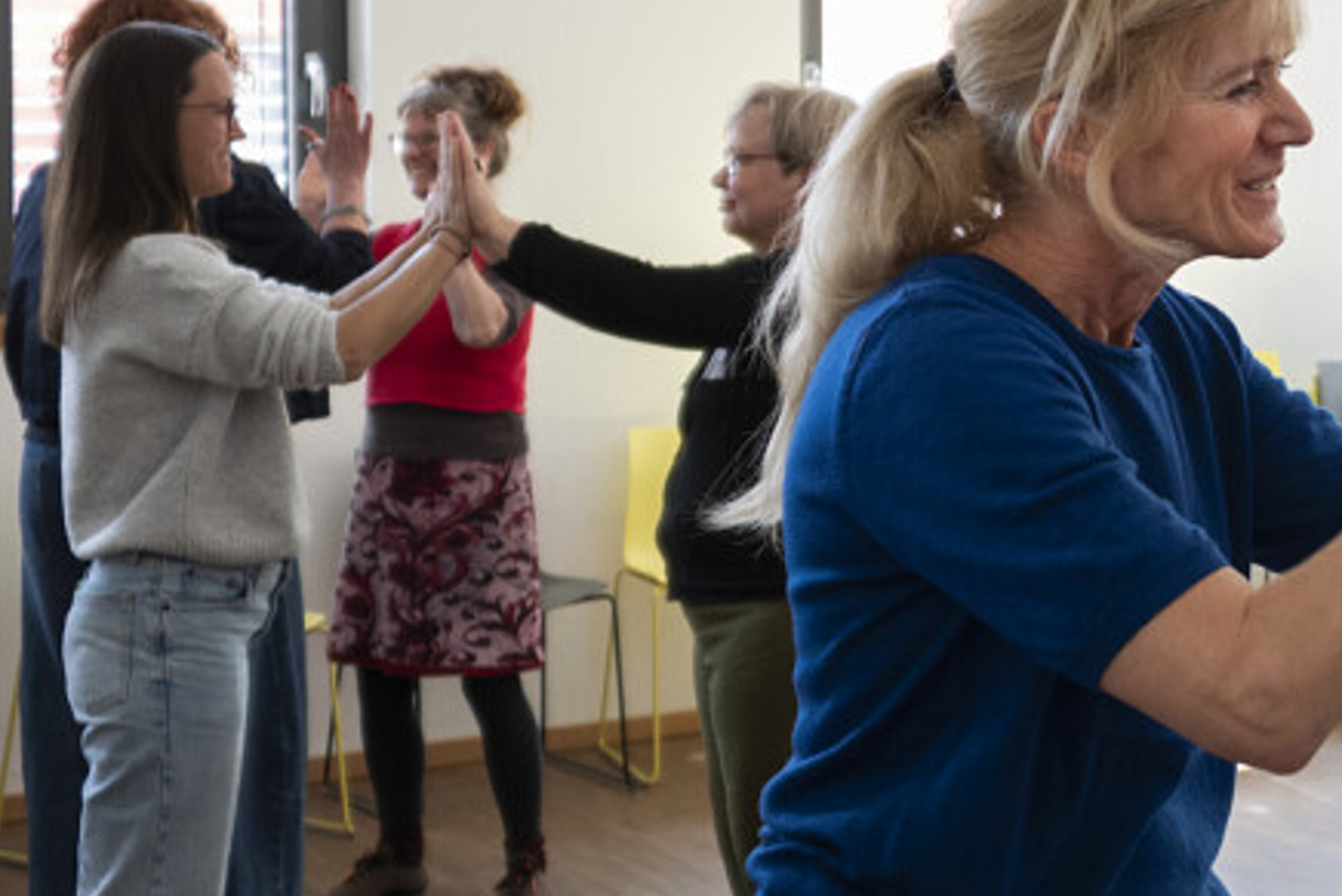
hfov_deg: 24.8
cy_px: 268
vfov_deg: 17.7
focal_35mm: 77
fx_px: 2871
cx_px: 1407
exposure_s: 1/125
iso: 2000
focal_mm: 28
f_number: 4
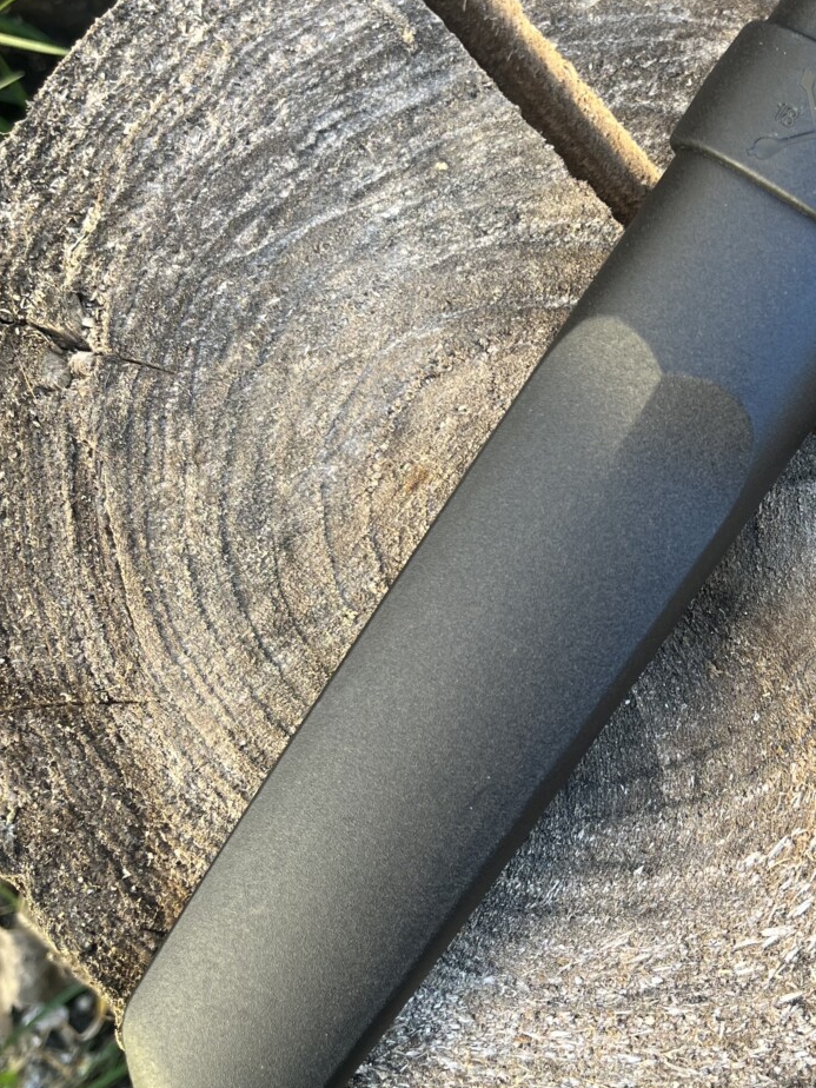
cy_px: 366
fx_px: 1414
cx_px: 674
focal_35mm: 45
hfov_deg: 31.2
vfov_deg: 41.6
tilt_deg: -74.3
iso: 50
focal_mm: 5.1
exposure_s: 1/122
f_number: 1.6
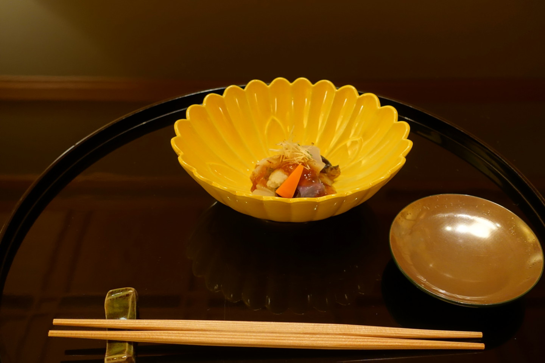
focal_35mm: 44
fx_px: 666
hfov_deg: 44.5
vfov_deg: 30.5
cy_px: 182
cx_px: 272
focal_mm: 16.17
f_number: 3.5
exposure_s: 1/20
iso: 800
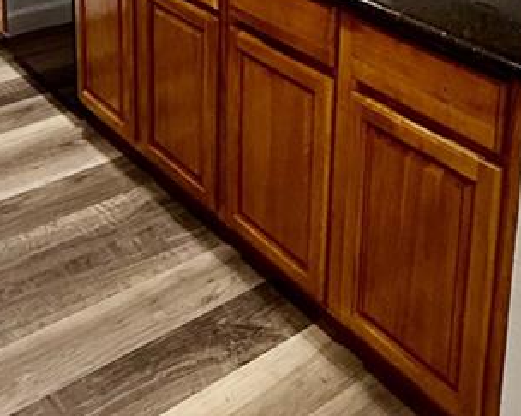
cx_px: 242
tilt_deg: -11.1
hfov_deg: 34.7
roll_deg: -1.4
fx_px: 832
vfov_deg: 24.7
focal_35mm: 54
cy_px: -116
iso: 250
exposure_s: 1/60
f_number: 2.2
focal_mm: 2.22
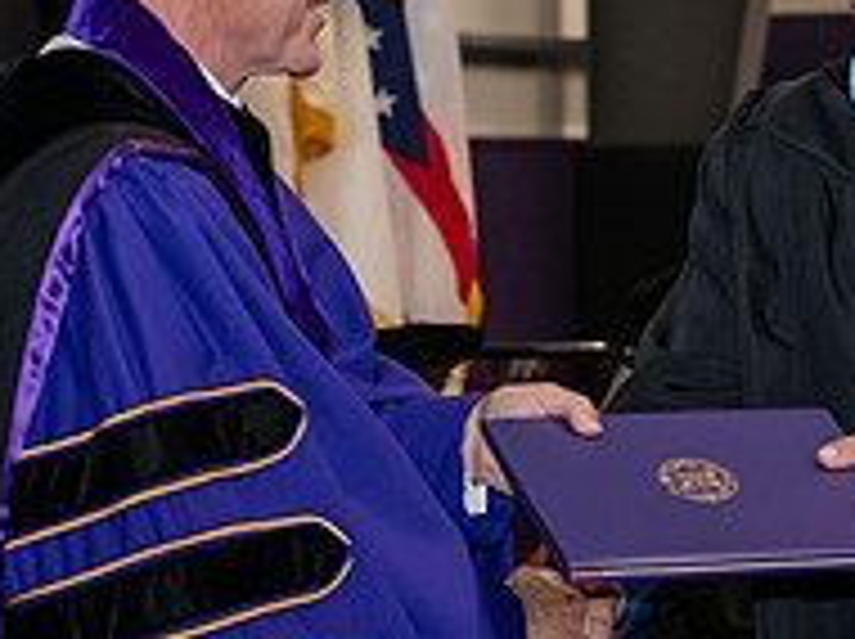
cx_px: 608
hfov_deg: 9.6
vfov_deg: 7.2
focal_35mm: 206
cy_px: 34
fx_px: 5082
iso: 2500
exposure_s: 1/200
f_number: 5.6
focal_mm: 70
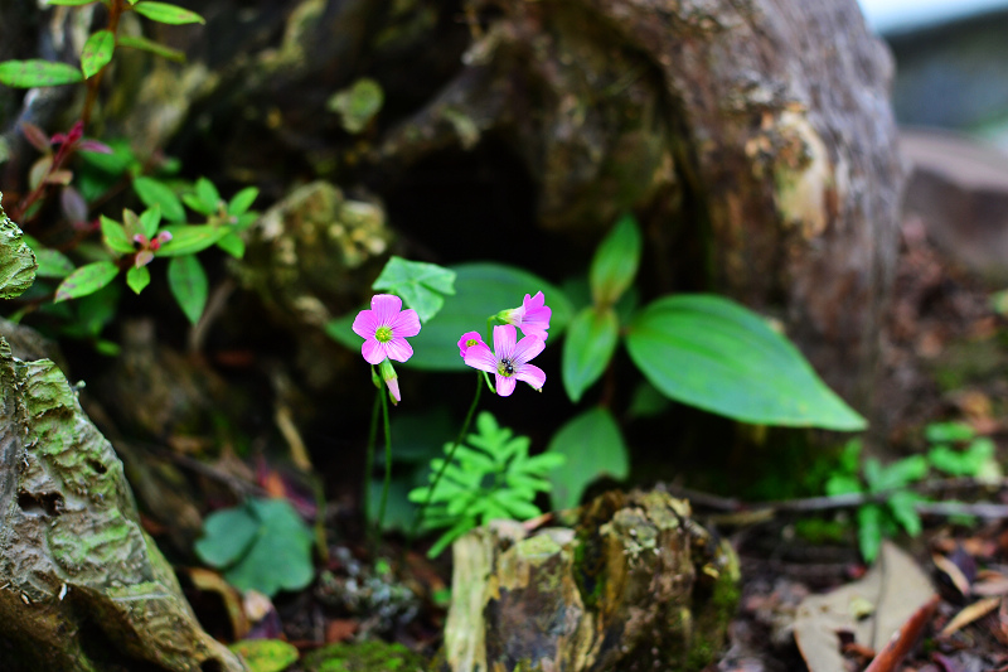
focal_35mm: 52
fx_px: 1470
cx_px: 504
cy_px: 336
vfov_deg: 25.7
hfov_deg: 37.9
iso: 100
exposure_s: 1/160
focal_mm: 35
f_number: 2.8
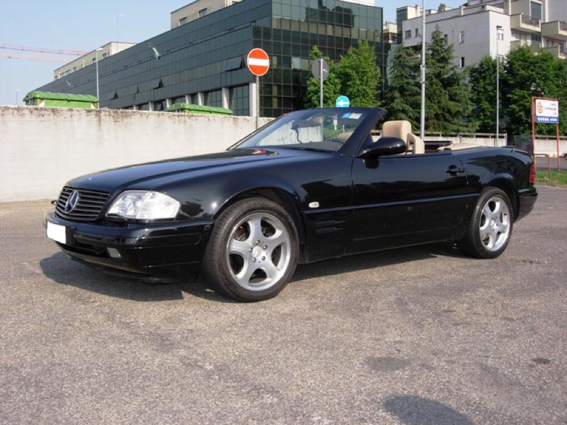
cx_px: 284
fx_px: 622
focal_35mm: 38
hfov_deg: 49.0
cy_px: 212
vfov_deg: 37.7
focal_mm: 7.8
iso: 79
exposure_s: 1/703
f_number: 4.8
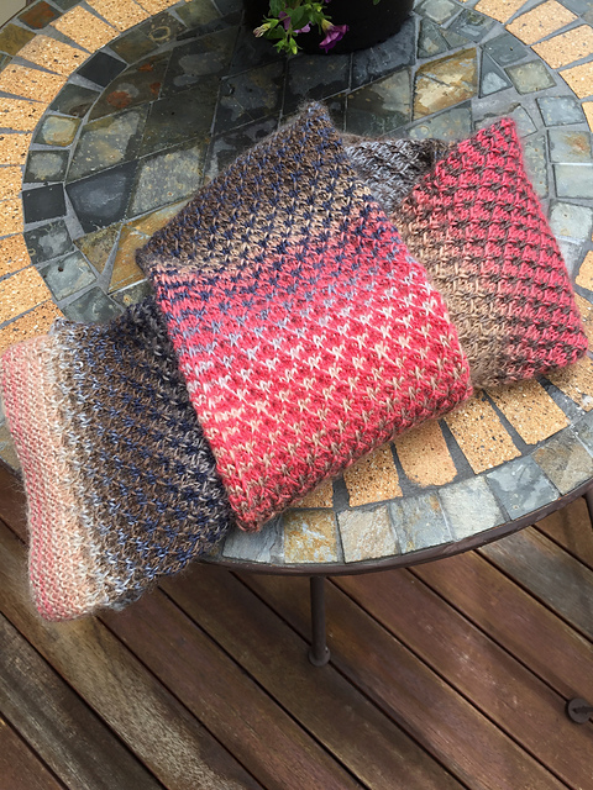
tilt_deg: -65.9
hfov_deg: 48.2
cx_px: 296
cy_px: 395
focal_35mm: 29
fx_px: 662
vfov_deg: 61.7
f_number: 2.2
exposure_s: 1/860
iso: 32
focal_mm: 4.15
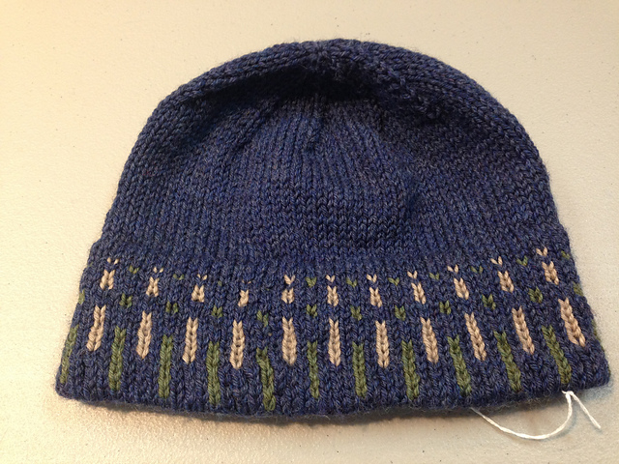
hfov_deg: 55.4
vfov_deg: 42.9
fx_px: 590
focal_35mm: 33
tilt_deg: -65.4
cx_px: 310
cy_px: 232
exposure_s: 1/20
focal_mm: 4.12
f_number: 2.4
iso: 125
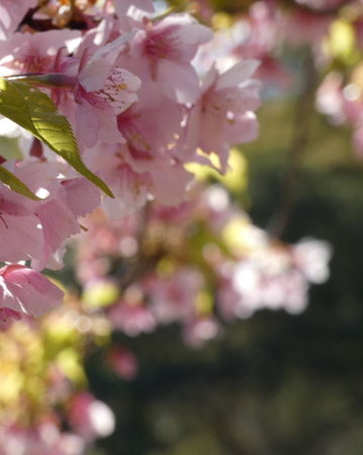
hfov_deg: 7.2
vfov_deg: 9.0
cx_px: 76
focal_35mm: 215
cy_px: 228
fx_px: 2890
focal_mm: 29.5
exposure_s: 1/200
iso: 80
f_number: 5.4
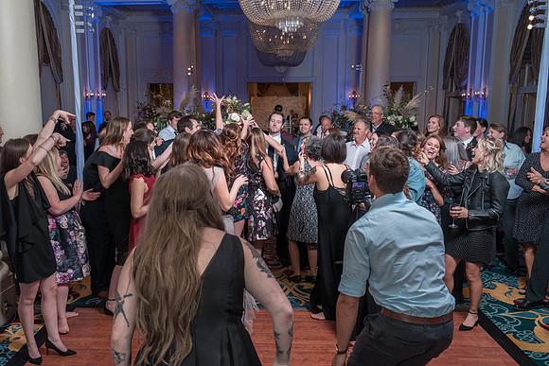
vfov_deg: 37.2
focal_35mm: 36
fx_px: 543
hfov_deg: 53.5
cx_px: 241
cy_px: 205
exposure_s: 1/200
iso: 2000
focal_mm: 31
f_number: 5.6
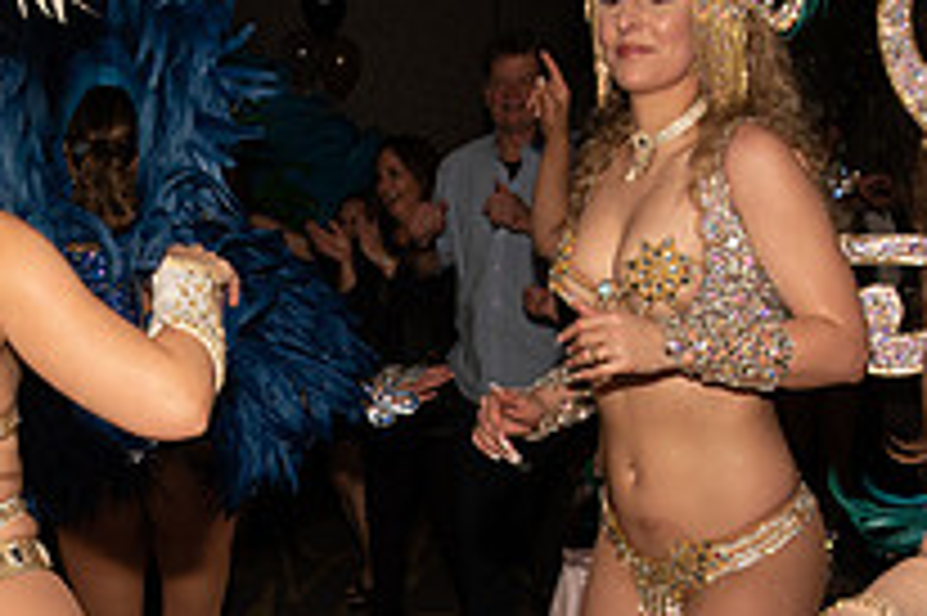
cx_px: 140
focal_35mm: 79
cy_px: 708
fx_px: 2033
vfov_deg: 16.6
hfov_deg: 25.1
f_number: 13
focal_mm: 28
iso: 400
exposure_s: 1/125
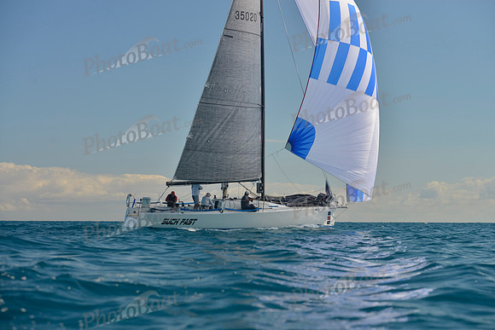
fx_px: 963
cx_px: 248
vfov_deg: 19.5
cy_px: 165
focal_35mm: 70
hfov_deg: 28.8
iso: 200
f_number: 7.1
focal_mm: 70
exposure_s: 1/640
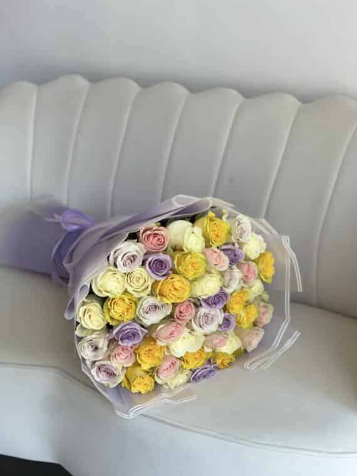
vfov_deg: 30.3
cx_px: 178
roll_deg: +1.4
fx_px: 880
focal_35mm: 64
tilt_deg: -19.0
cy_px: 238
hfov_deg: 22.9
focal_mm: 7.5
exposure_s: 1/120
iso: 64
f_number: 2.2
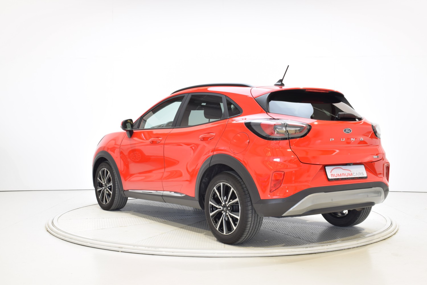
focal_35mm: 44
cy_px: 142
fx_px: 516
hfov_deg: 45.0
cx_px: 214
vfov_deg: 30.8
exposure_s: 1/1.3
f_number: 14
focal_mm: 29
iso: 100
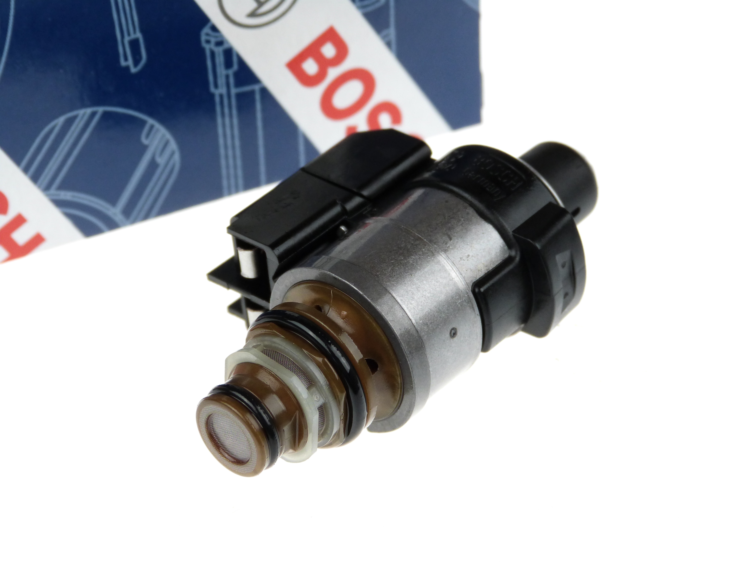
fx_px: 3028
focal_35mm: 139
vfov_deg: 10.7
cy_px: 283
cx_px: 377
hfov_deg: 14.2
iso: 200
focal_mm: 25
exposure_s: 1/160
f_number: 3.6
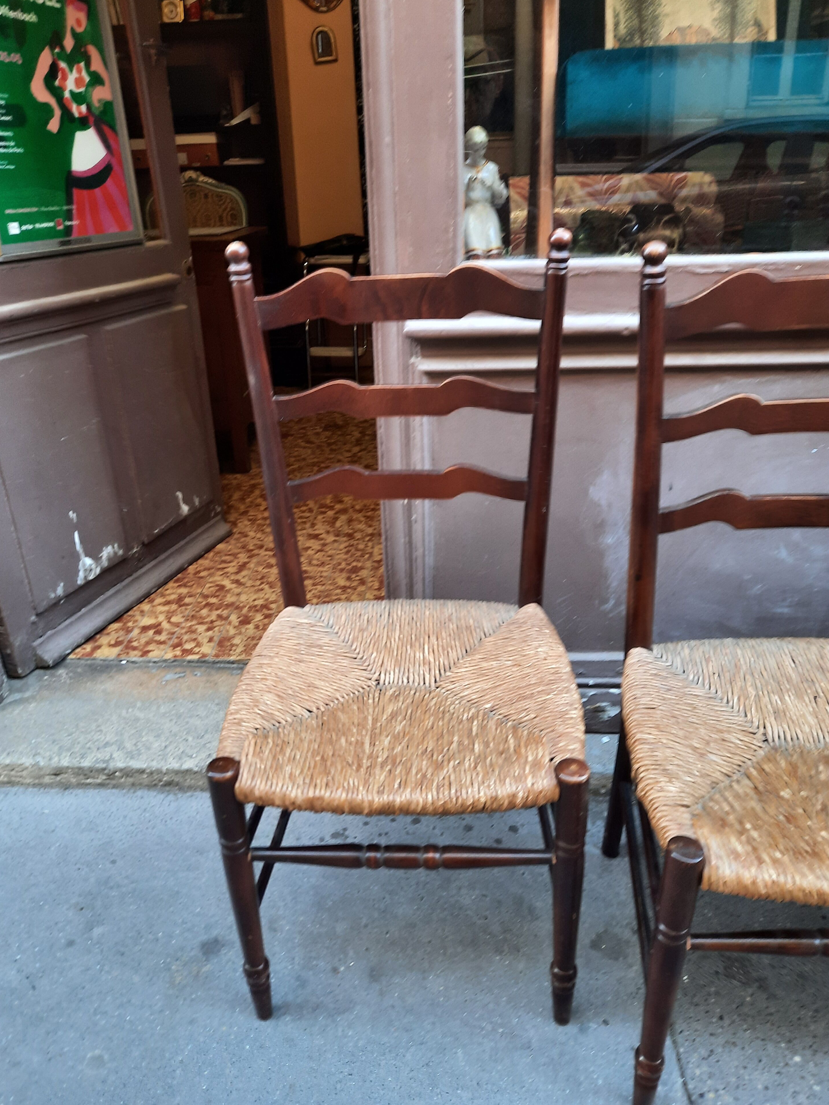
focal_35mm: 26
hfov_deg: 53.1
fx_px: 830
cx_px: 419
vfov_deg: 67.3
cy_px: 544
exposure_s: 1/50
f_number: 2
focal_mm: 4.6
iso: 80
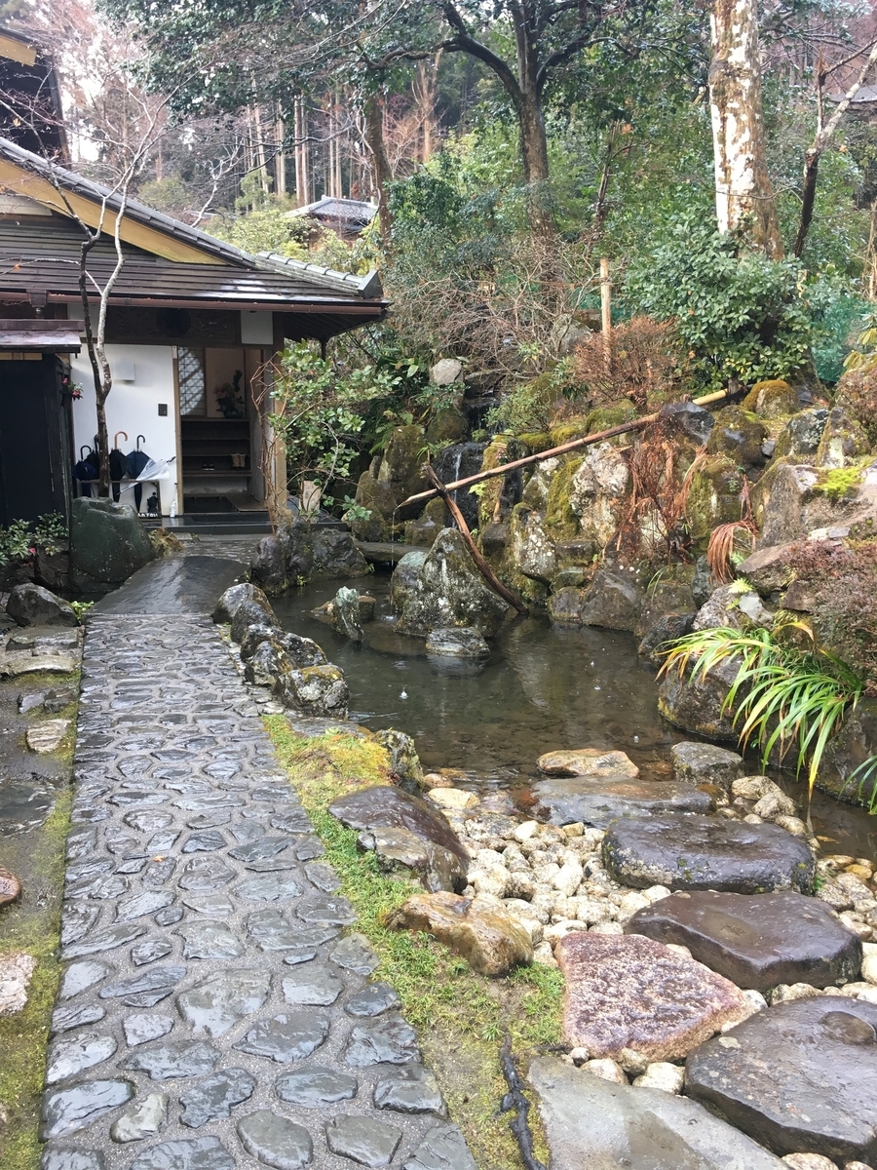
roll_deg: +0.1
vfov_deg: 61.7
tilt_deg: -11.7
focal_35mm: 29
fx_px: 980
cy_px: 585
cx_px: 438
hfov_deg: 48.2
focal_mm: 4.15
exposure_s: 1/30
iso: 50
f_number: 2.2
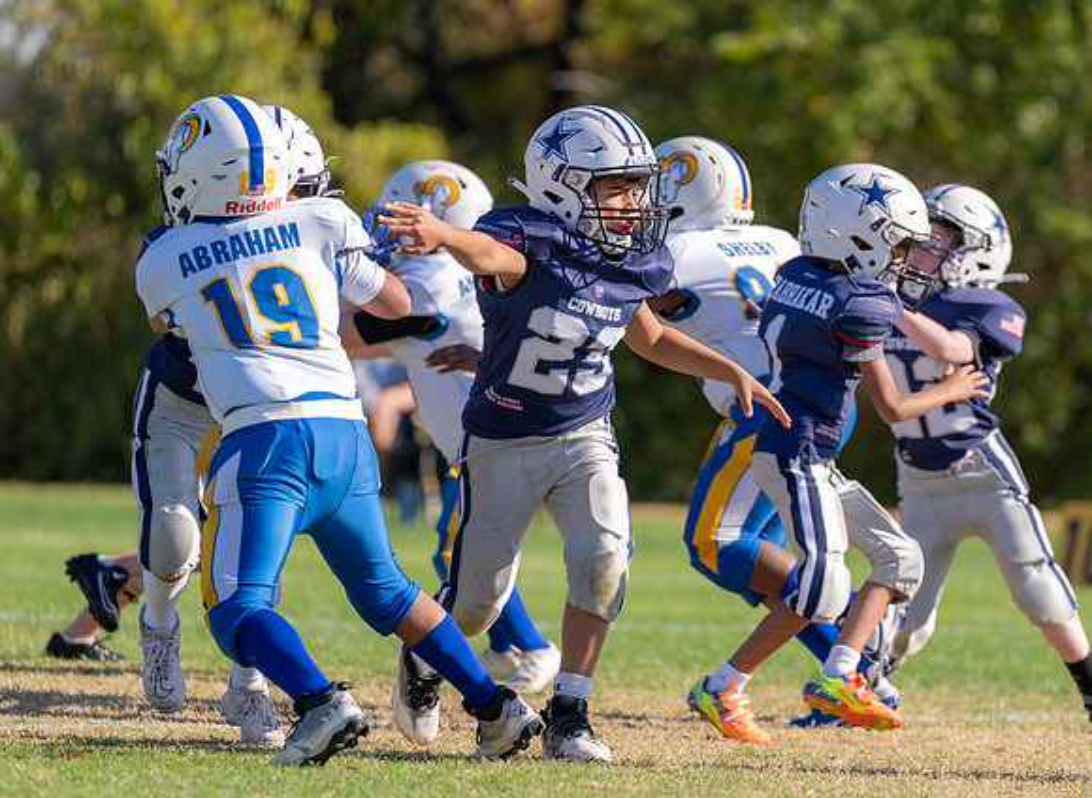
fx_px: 10131
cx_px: 722
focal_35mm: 324
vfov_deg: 4.5
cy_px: 390
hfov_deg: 6.2
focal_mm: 200
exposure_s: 1/1250
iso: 100
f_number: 2.8
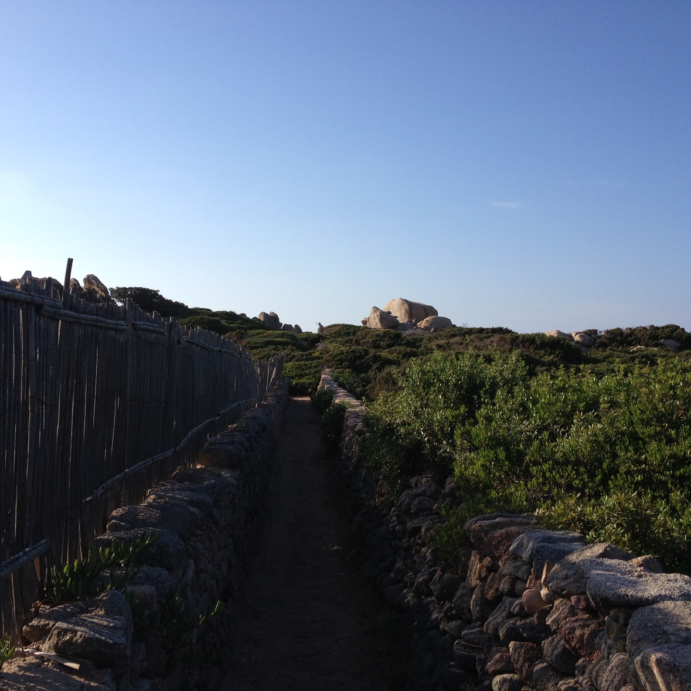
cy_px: 350
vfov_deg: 40.0
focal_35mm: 42
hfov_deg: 40.0
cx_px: 353
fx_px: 949
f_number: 2.4
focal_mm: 4.28
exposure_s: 1/1623
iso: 50
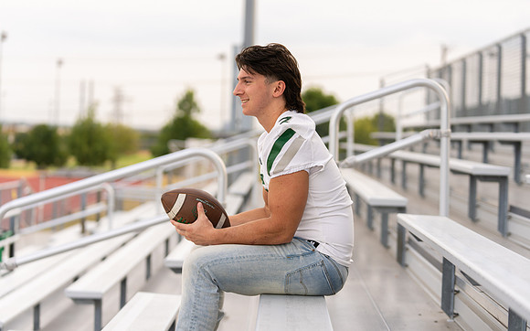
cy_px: 149
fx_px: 1326
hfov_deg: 22.6
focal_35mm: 92
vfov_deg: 14.2
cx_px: 273
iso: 100
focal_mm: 87
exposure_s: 1/320
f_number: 2.8
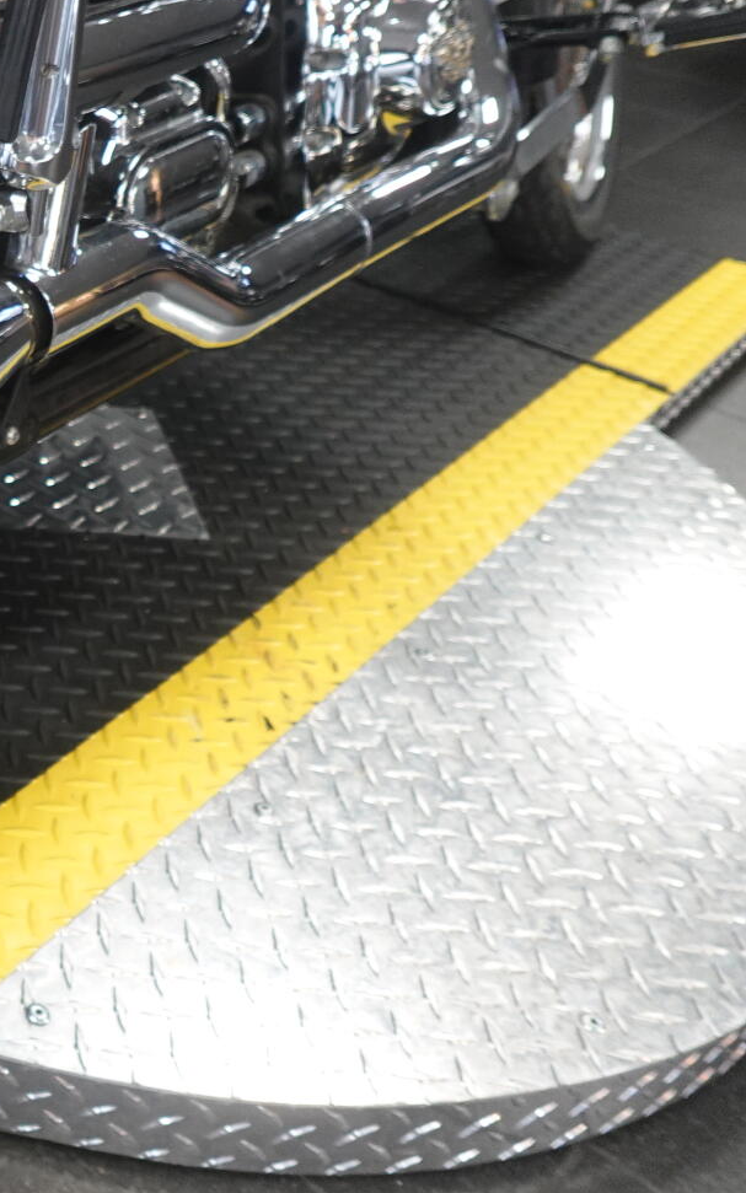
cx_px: -324
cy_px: 440
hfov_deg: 24.7
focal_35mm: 42
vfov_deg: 46.7
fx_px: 1366
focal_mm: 7.6
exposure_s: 1/80
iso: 500
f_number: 2
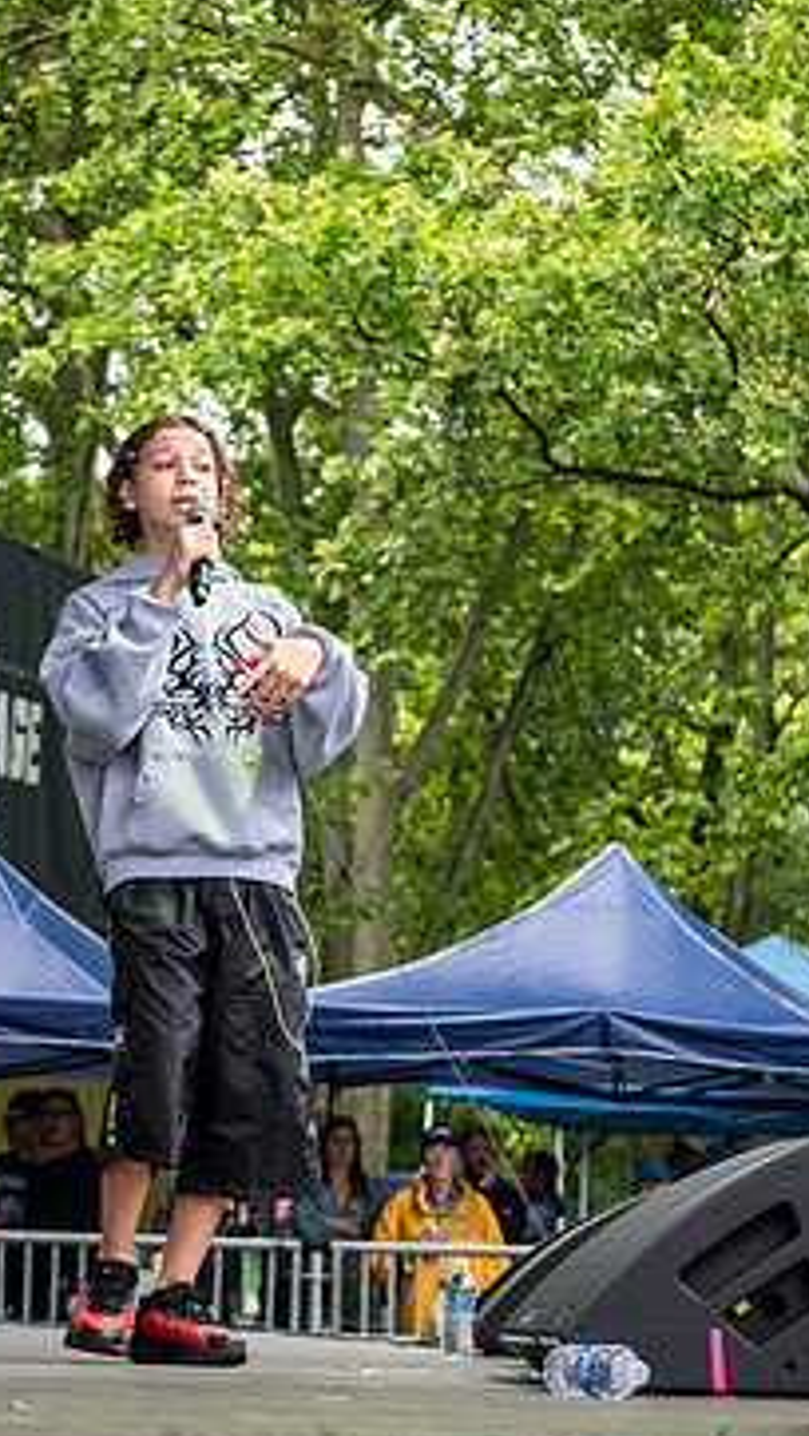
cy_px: 716
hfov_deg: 8.9
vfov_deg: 15.8
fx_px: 5179
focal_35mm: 136
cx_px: 334
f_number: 4.5
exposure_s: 1/800
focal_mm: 70
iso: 2000
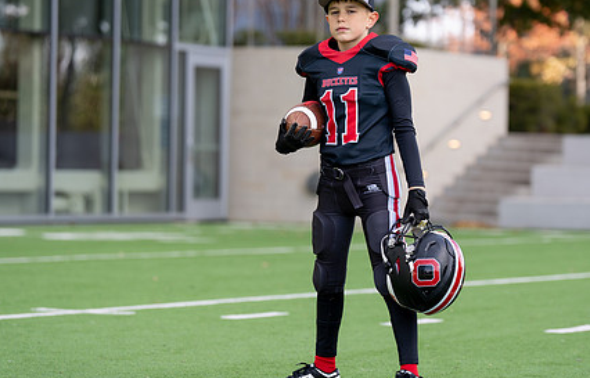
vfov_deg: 7.8
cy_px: 184
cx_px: 360
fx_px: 2769
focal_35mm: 171
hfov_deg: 12.2
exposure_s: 1/400
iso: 100
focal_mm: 116
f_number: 2.8
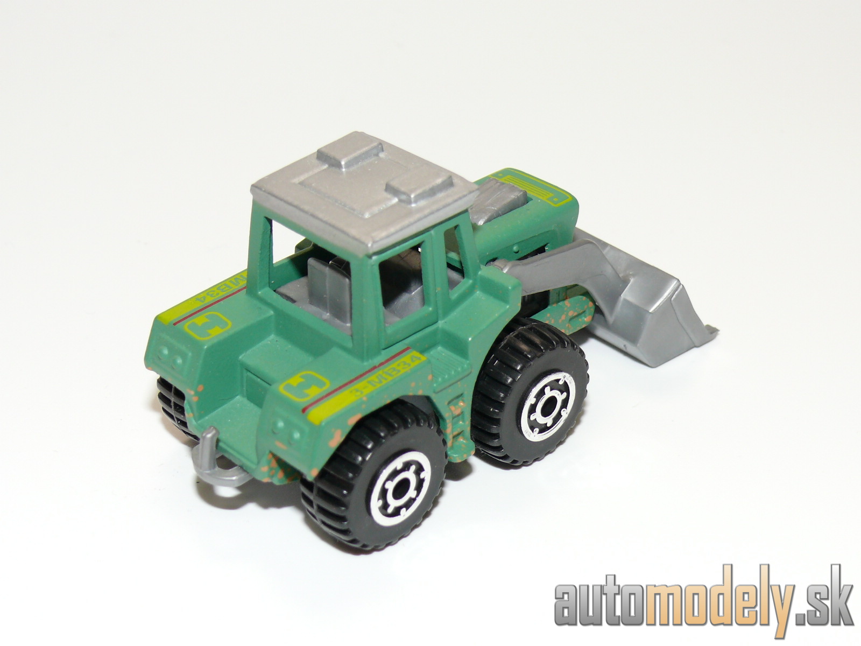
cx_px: 430
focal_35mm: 68
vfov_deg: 21.6
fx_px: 1691
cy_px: 323
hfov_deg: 28.6
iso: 100
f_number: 4
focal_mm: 10.8
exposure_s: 1/30
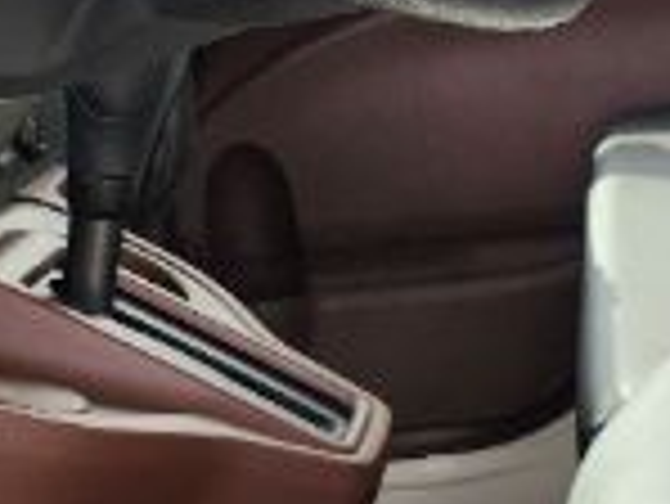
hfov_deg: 15.3
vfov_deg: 15.0
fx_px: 1918
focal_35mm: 99
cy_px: 225
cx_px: 1398
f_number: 1.8
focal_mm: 5.4
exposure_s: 1/225
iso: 20
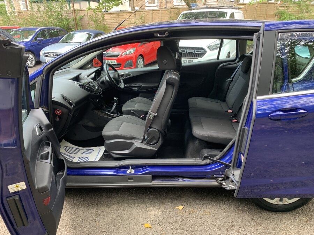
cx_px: 157
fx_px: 236
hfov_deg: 67.3
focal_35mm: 26
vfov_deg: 53.1
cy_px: 118
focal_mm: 4.25
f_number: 1.8
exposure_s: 1/114
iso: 100
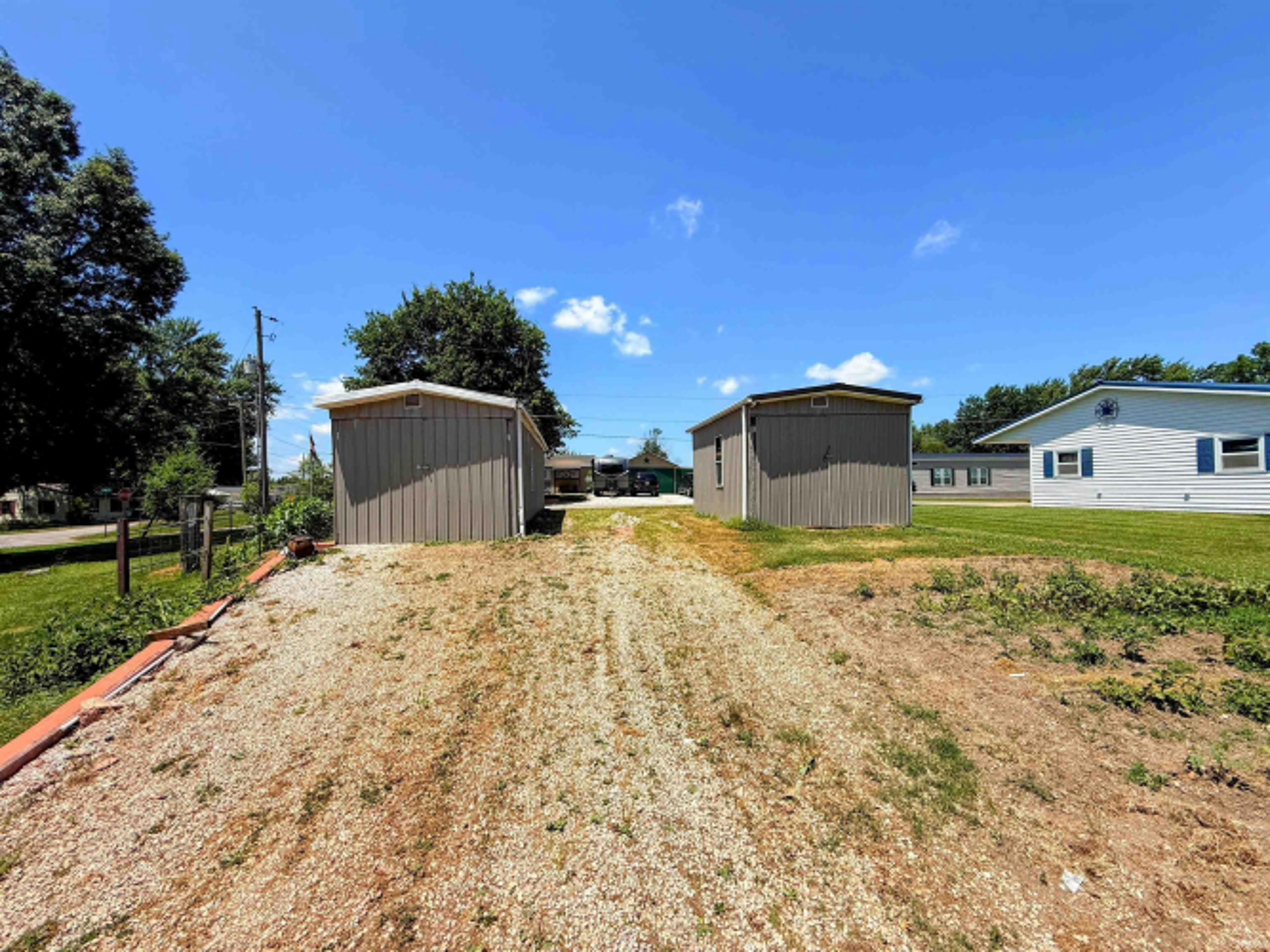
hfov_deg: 102.1
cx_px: 635
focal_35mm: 14
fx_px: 514
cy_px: 476
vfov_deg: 85.7
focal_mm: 2.22
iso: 50
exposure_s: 1/2611
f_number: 2.2
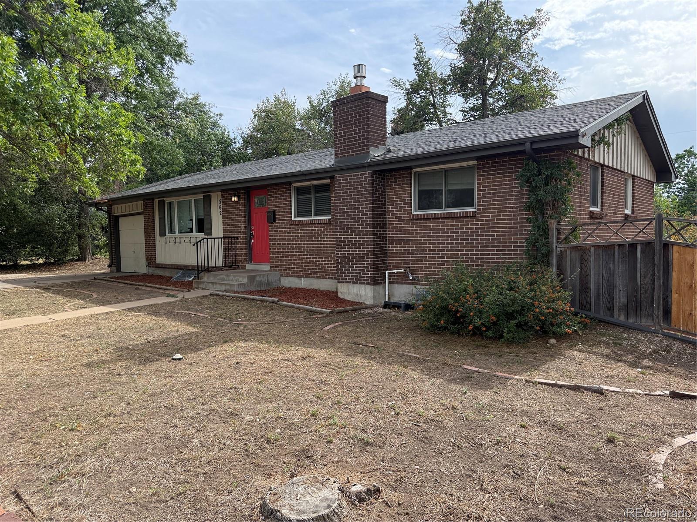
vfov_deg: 56.8
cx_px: 348
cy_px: 261
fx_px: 483
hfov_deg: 71.6
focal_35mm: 24
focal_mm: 6.76
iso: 100
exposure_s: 1/2053
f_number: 1.78
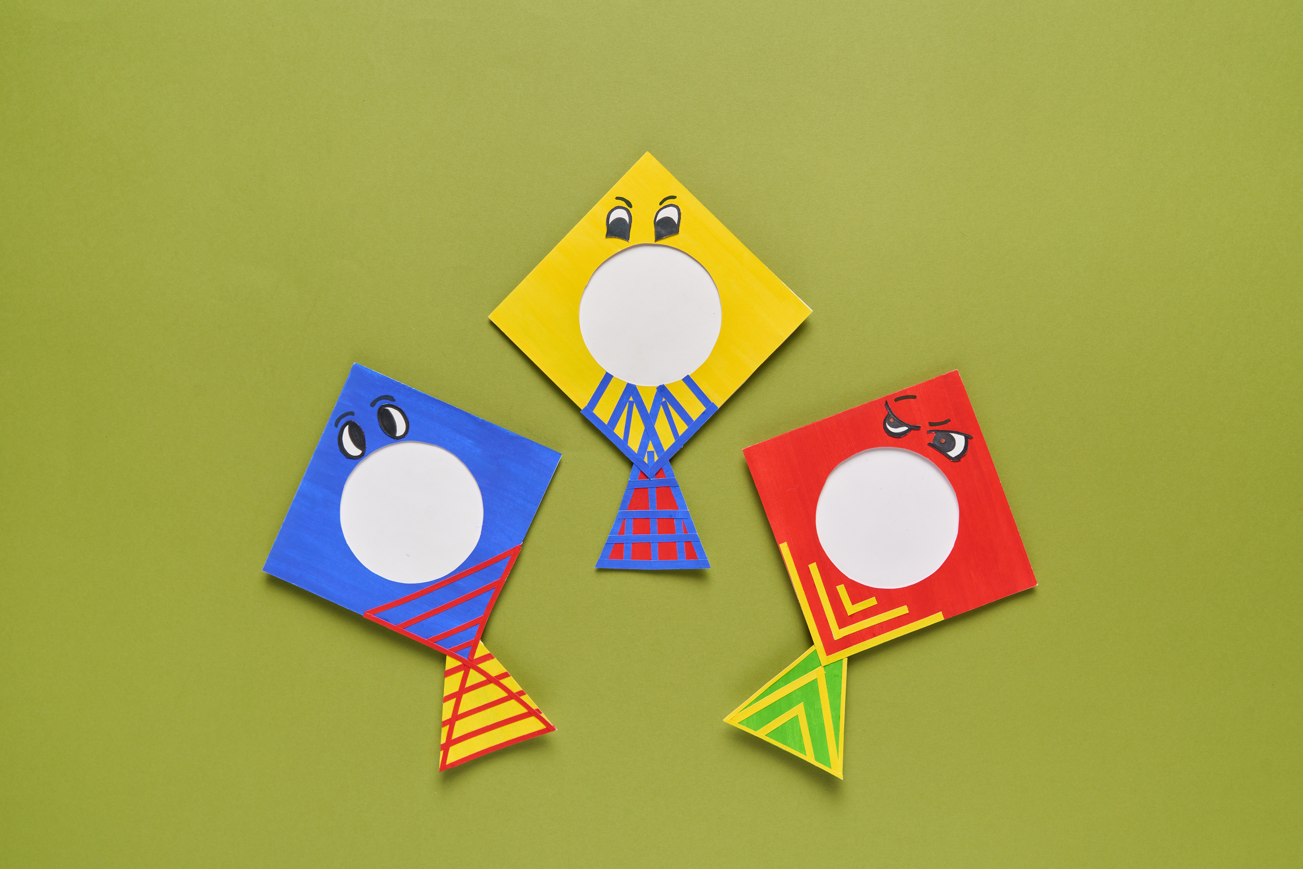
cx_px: 652
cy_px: 434
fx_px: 1665
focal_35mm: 46
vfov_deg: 29.2
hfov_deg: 42.7
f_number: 8
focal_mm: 46
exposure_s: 1/125
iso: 100
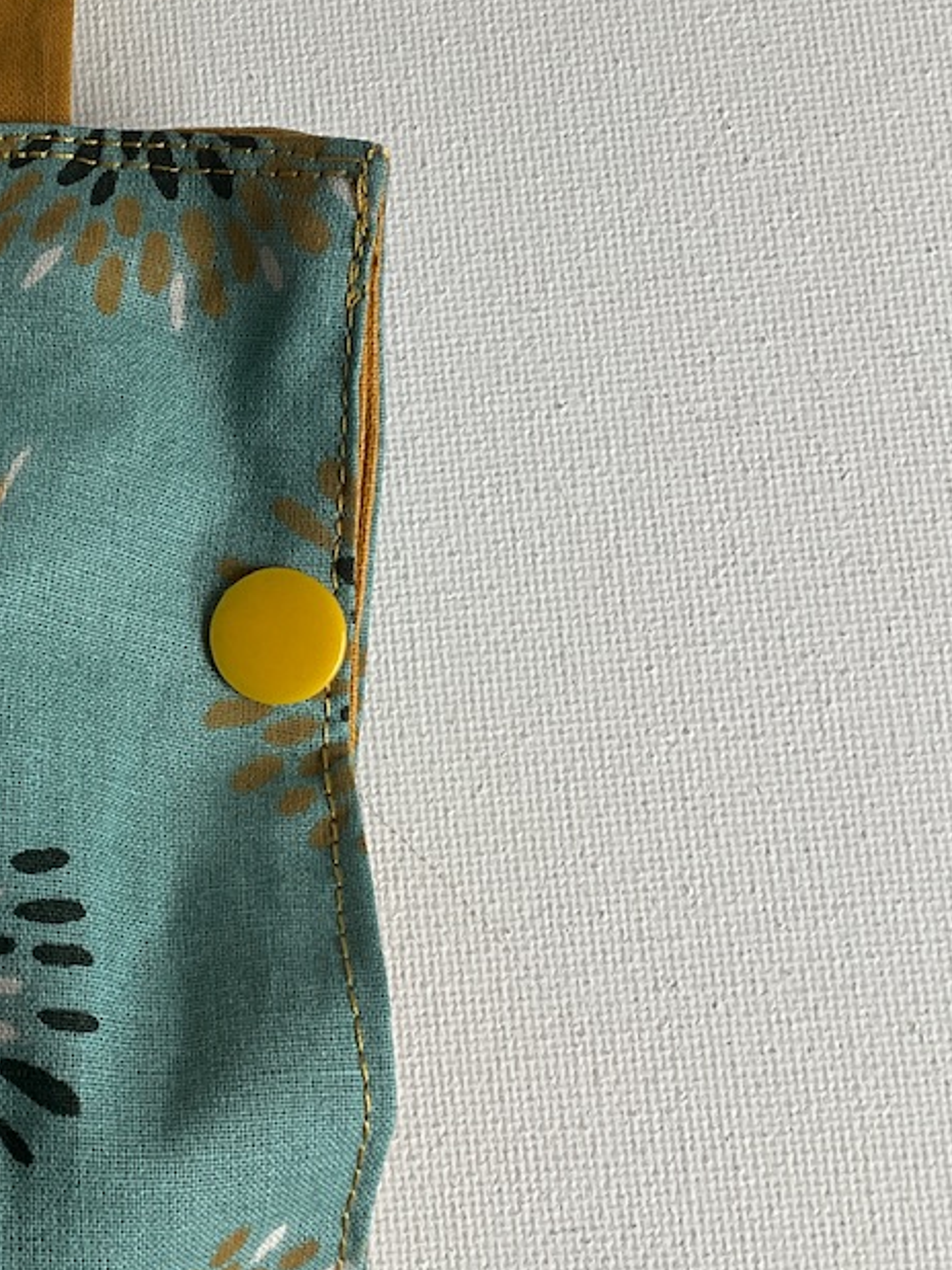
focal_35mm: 60
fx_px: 2201
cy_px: 560
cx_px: 117
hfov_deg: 23.8
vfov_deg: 32.2
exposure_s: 1/193
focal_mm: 3
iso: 20
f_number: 1.8
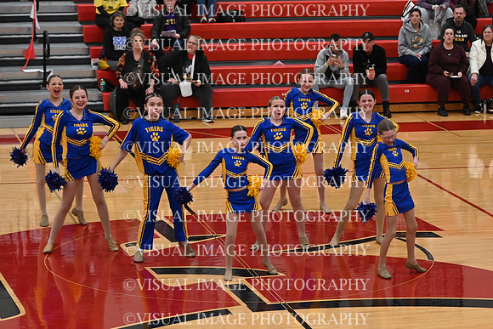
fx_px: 1890
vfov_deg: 9.9
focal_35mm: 138
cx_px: 246
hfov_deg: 14.9
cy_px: 164
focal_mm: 92
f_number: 4
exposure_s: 1/400
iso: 6400
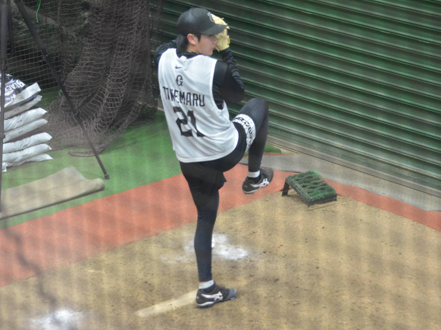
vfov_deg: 9.1
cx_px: 229
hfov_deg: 12.0
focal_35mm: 164
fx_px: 2089
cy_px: 165
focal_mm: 100
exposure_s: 1/125
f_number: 4.8
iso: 3200
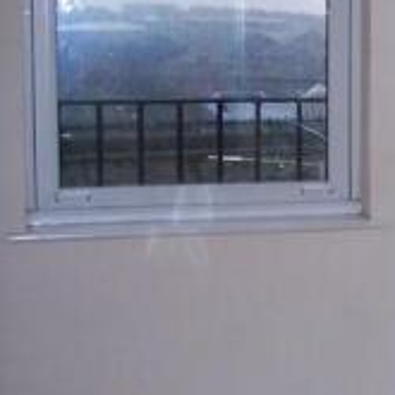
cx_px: 695
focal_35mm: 106
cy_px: 174
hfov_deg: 14.6
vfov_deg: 16.4
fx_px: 1368
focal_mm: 5.6
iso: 80
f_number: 2.7
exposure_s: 1/60
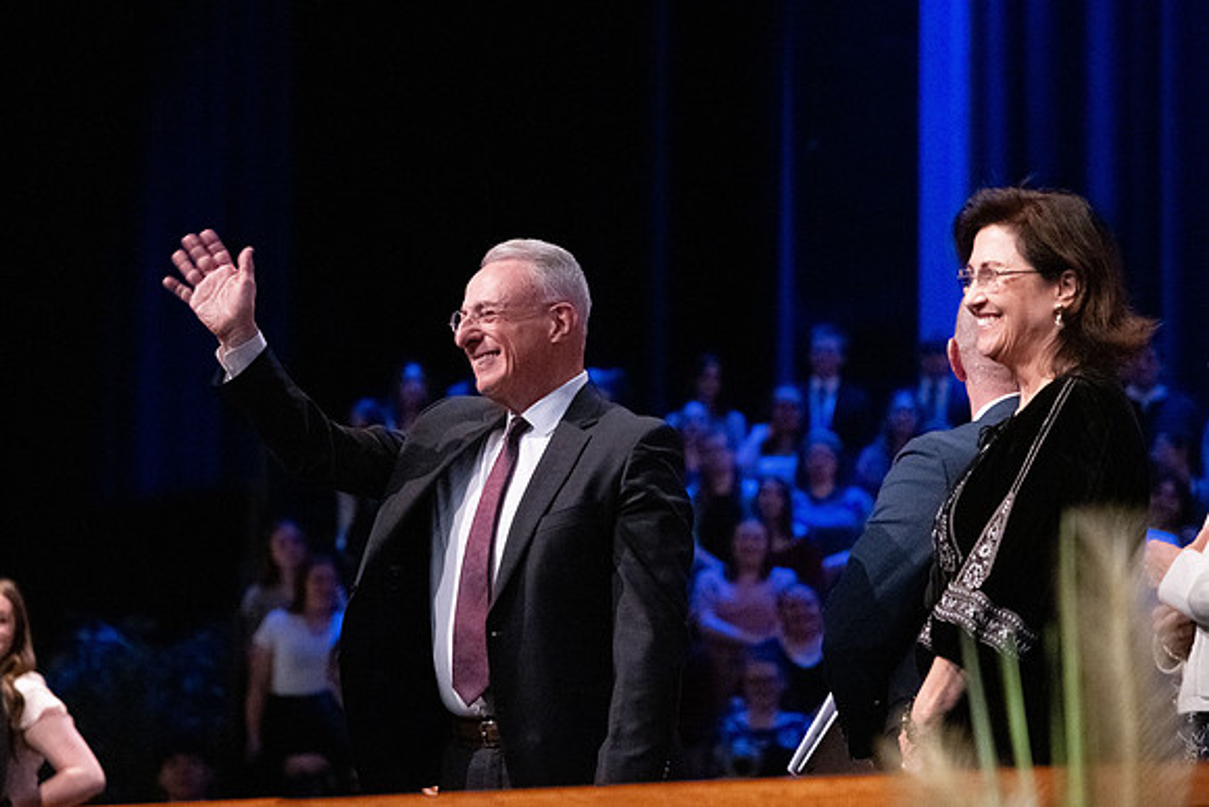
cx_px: 503
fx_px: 4749
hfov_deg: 14.5
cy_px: 381
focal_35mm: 141
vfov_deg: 9.7
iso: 12800
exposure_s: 1/200
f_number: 4
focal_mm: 120
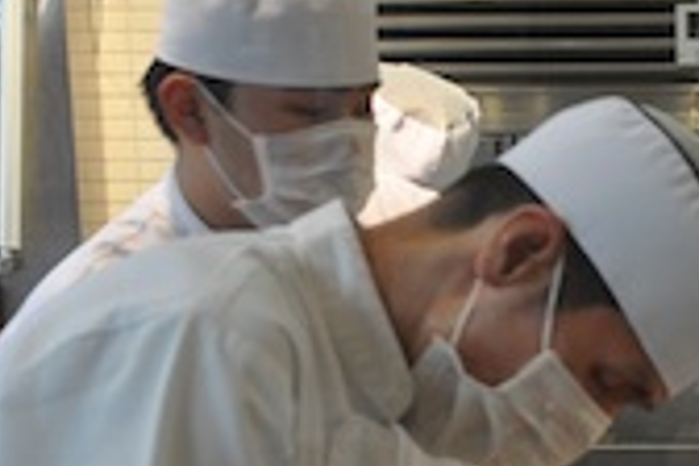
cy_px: 578
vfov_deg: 13.5
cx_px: 849
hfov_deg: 19.5
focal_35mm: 98
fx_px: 1903
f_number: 4
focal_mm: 22
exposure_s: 1/60
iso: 450
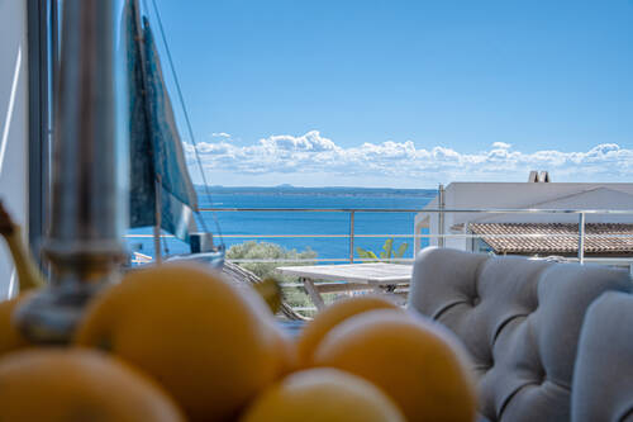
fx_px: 837
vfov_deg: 28.3
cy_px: 211
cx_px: 316
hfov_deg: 41.4
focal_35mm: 48
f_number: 8
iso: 100
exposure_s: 1/250
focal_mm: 47.6
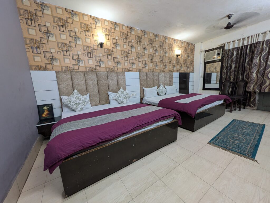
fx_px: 109
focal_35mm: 14
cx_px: 135
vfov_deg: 85.7
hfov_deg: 102.1
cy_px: 102
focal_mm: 1.83
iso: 204
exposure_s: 1/33.3
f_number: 2.2
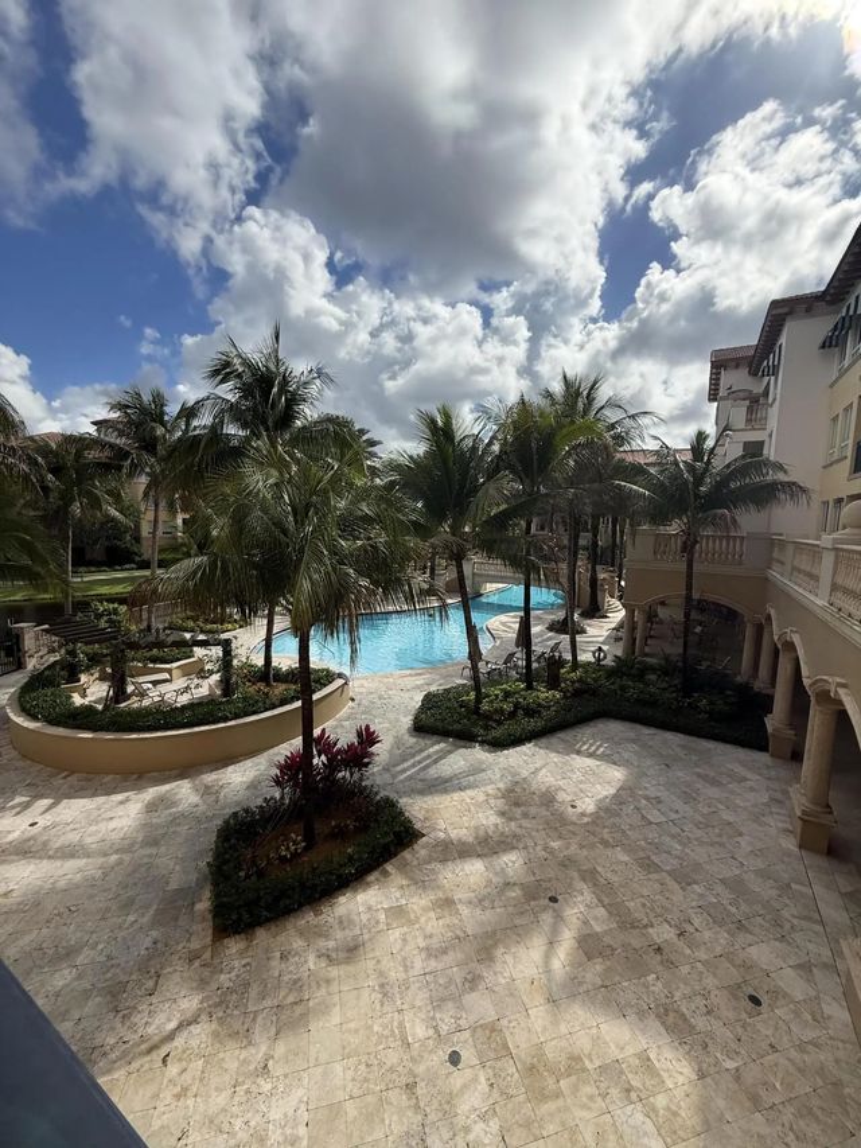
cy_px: 574
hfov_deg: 85.7
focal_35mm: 14
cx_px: 430
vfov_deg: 102.1
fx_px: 464
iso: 80
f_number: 2.2
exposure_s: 1/3125
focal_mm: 2.22
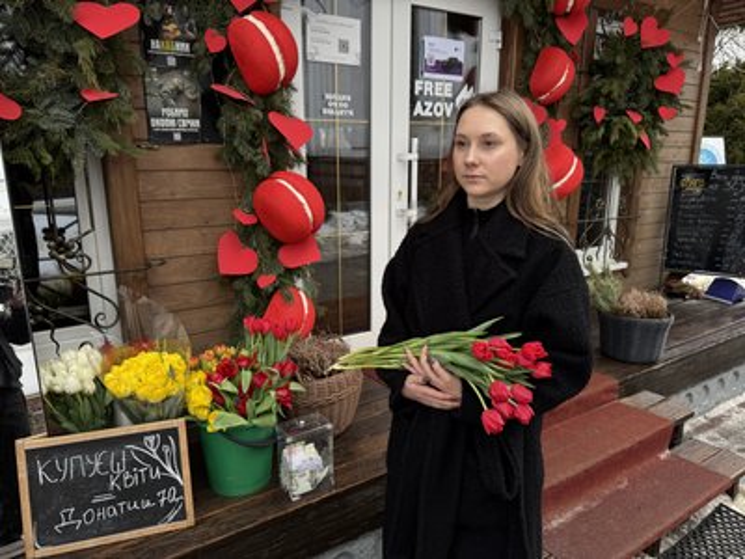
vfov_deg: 56.8
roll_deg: +0.2
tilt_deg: -13.8
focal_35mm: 24
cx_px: 372
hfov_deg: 71.6
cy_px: 280
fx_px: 517
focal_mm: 6.76
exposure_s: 1/925
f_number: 1.78
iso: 80
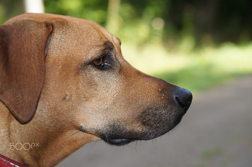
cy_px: 84
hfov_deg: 17.1
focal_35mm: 120
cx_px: 126
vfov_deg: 11.4
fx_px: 840
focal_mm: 80
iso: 200
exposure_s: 1/160
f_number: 6.3
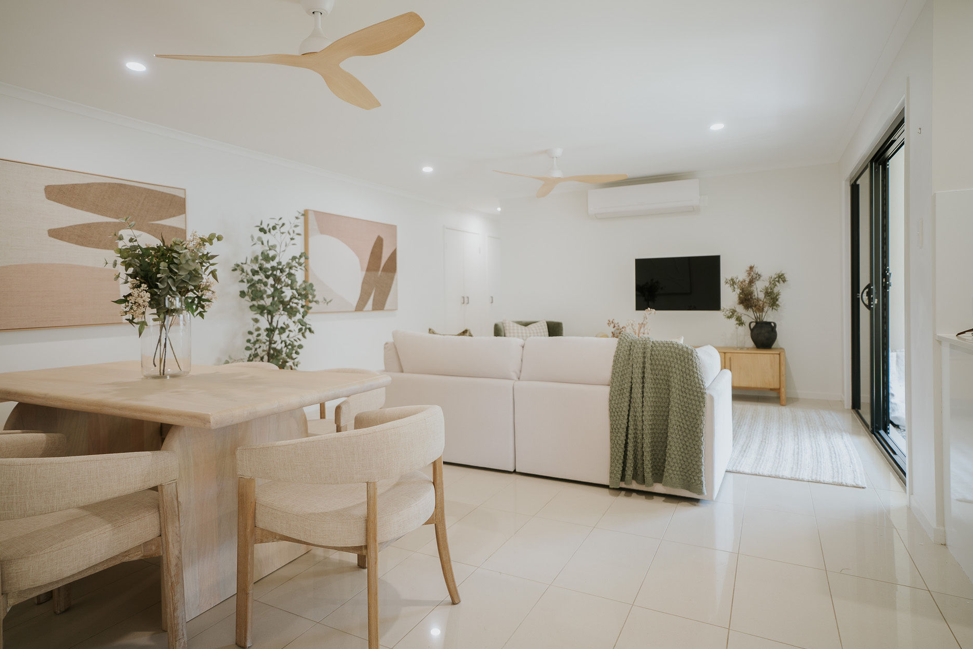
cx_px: 448
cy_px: 303
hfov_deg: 81.1
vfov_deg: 59.5
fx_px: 568
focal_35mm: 21
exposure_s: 1/30
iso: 64
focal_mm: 19.3
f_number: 2.8
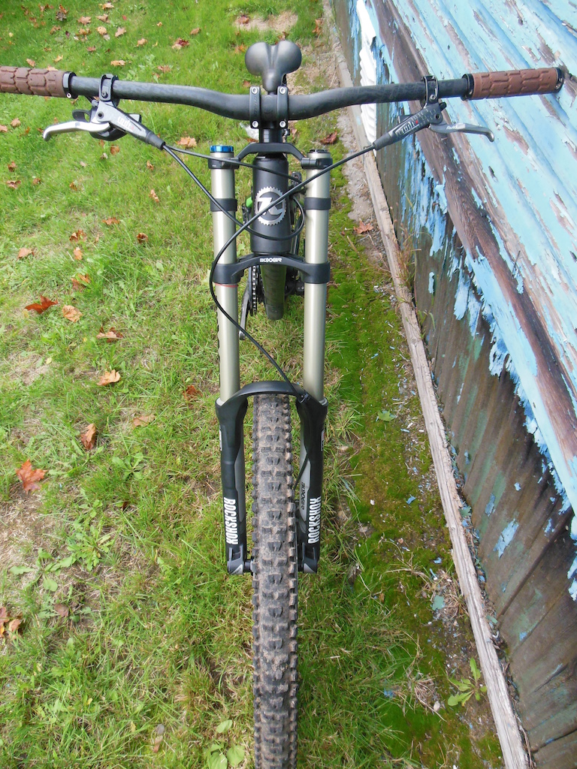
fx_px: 556
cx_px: 288
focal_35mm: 25
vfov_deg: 69.4
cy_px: 384
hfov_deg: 54.9
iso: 400
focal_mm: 4.5
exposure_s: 1/200
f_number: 3.2
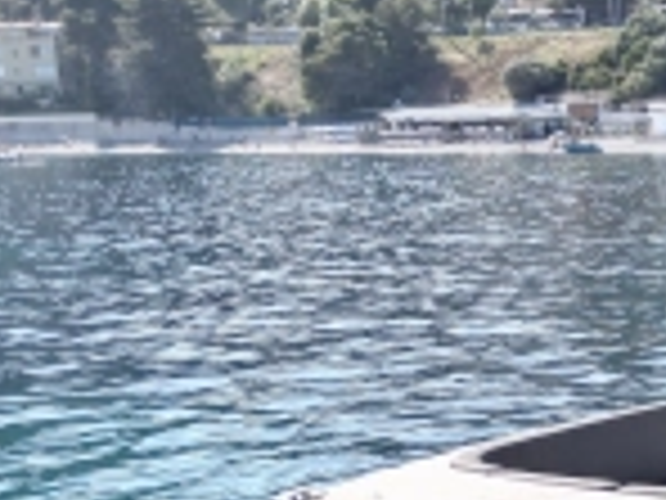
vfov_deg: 16.4
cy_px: 426
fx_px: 1712
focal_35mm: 89
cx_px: 1076
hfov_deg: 18.7
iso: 100
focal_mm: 6.72
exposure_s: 1/1250
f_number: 1.7
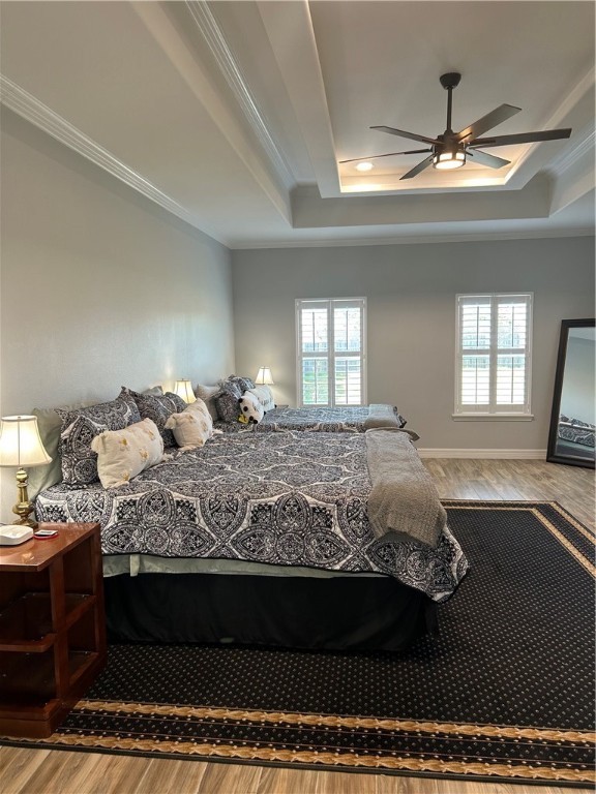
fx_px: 597
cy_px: 397
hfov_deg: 53.1
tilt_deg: -5.4
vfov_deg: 67.3
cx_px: 298
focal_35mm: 26
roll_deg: +0.7
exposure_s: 1/60
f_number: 1.5
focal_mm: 5.7
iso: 80
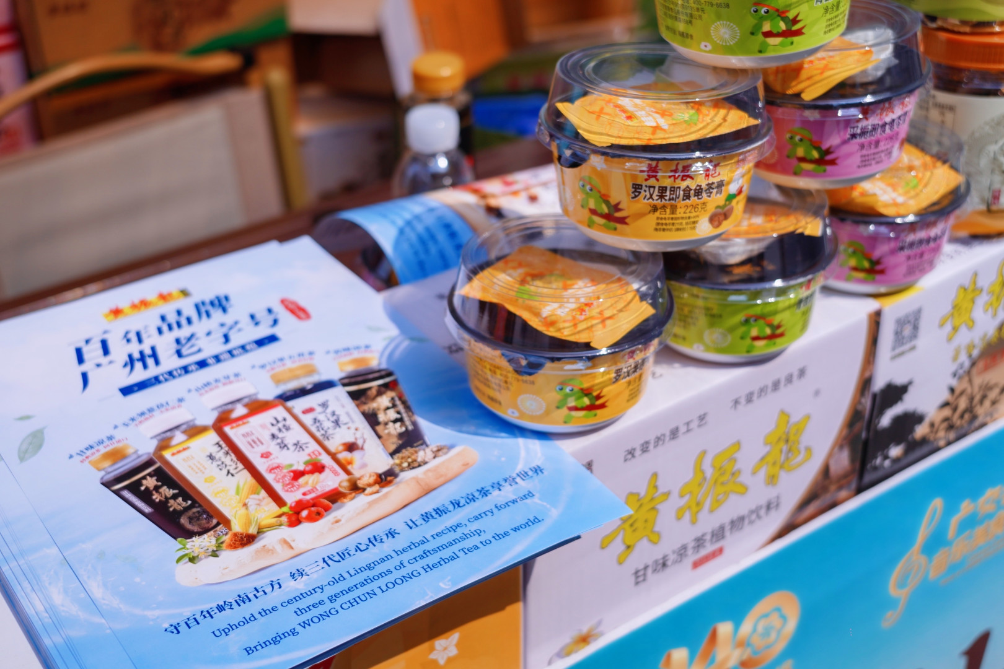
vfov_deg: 27.5
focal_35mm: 49
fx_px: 1366
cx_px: 502
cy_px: 334
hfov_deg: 40.3
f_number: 5.6
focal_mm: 49
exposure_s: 1/1000
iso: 100
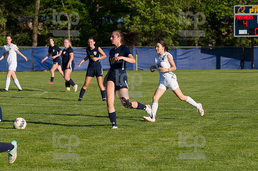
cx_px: 129
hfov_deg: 9.5
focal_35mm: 217
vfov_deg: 6.3
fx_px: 1554
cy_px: 86
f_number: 5.6
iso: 250
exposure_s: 1/1600
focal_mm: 145
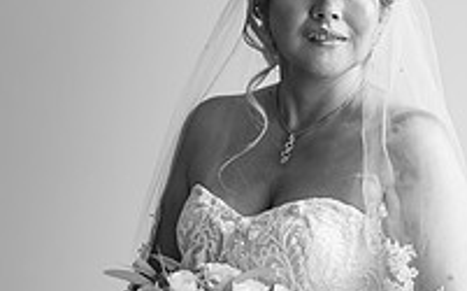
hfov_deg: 20.1
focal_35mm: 103
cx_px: 321
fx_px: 1309
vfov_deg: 12.7
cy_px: 149
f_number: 2
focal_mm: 35
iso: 500
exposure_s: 1/4000
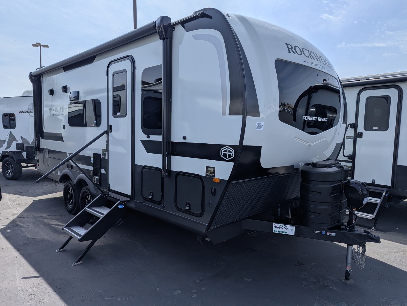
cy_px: 153
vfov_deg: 56.9
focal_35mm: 24
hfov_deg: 71.5
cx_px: 204
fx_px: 283
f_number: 1.85
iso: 49
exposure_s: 1/3534
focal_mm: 6.81
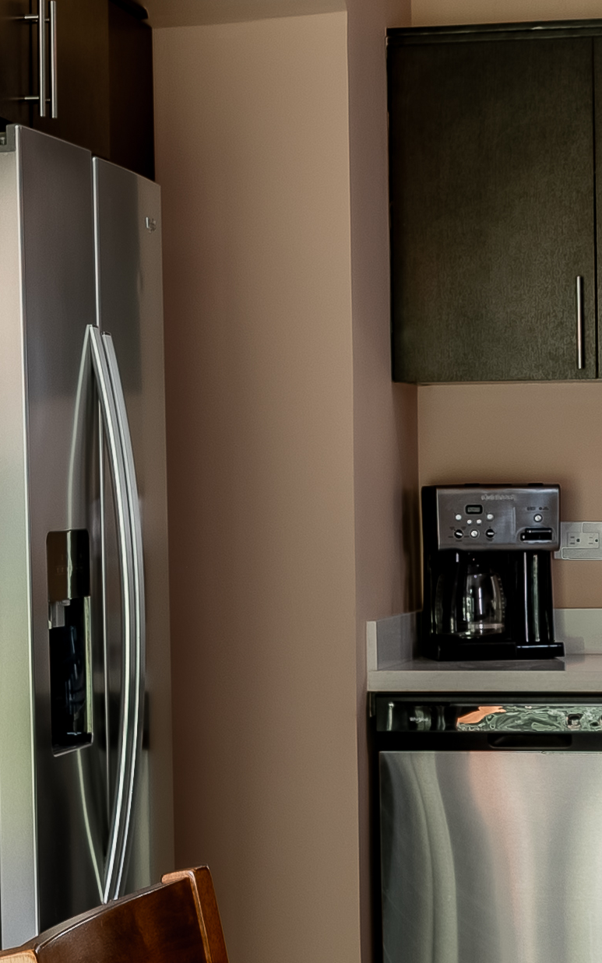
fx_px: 3124
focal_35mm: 119
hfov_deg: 10.9
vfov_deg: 17.5
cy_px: 430
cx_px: -16
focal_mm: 24
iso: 100
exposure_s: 1/60
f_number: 10
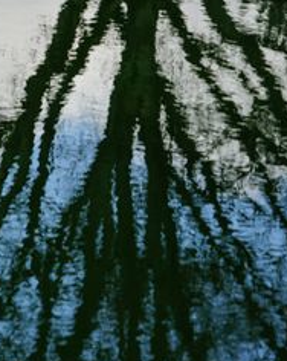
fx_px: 2214
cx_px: -151
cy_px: 98
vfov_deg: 9.3
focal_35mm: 208
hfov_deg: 7.3
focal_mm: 87
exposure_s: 1/100
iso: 100
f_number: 6.3
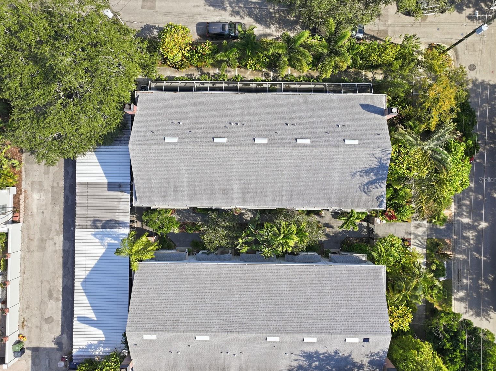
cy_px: 179
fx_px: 358
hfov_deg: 69.4
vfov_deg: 54.8
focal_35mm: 25
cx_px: 251
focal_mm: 12.3
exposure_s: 1/40
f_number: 2.8
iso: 140
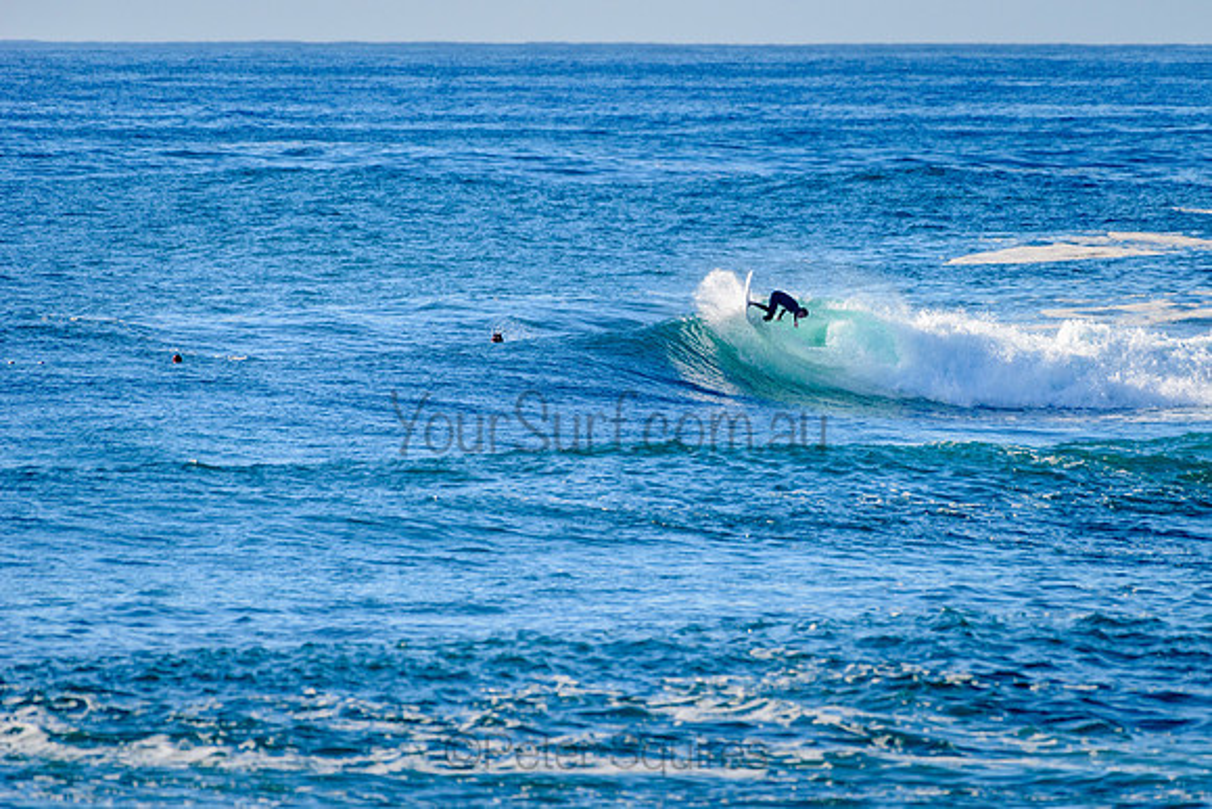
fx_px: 20649
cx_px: 743
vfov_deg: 2.2
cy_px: 345
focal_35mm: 613
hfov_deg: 3.4
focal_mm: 500
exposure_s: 1/2000
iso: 280
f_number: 5.6
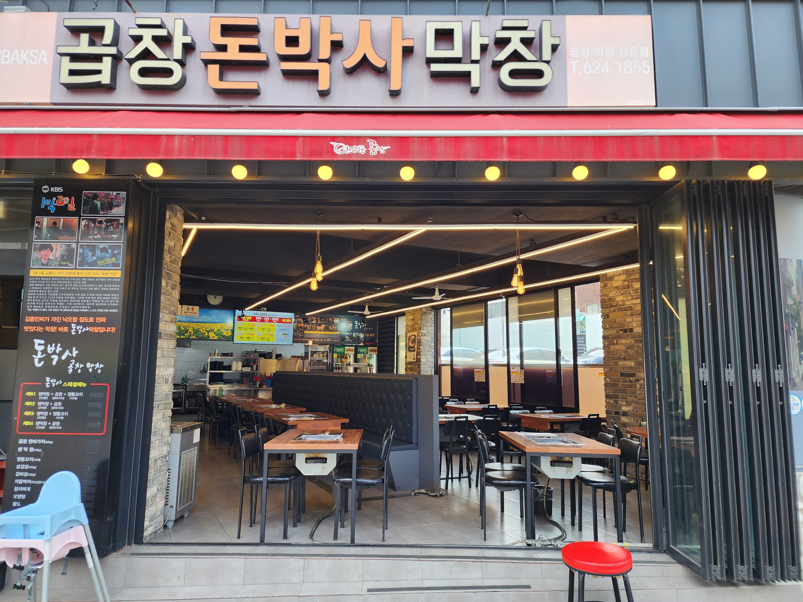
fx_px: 534
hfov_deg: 73.9
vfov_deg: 58.9
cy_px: 301
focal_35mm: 23
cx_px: 402
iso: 25
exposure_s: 1/120
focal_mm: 6.4
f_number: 1.8
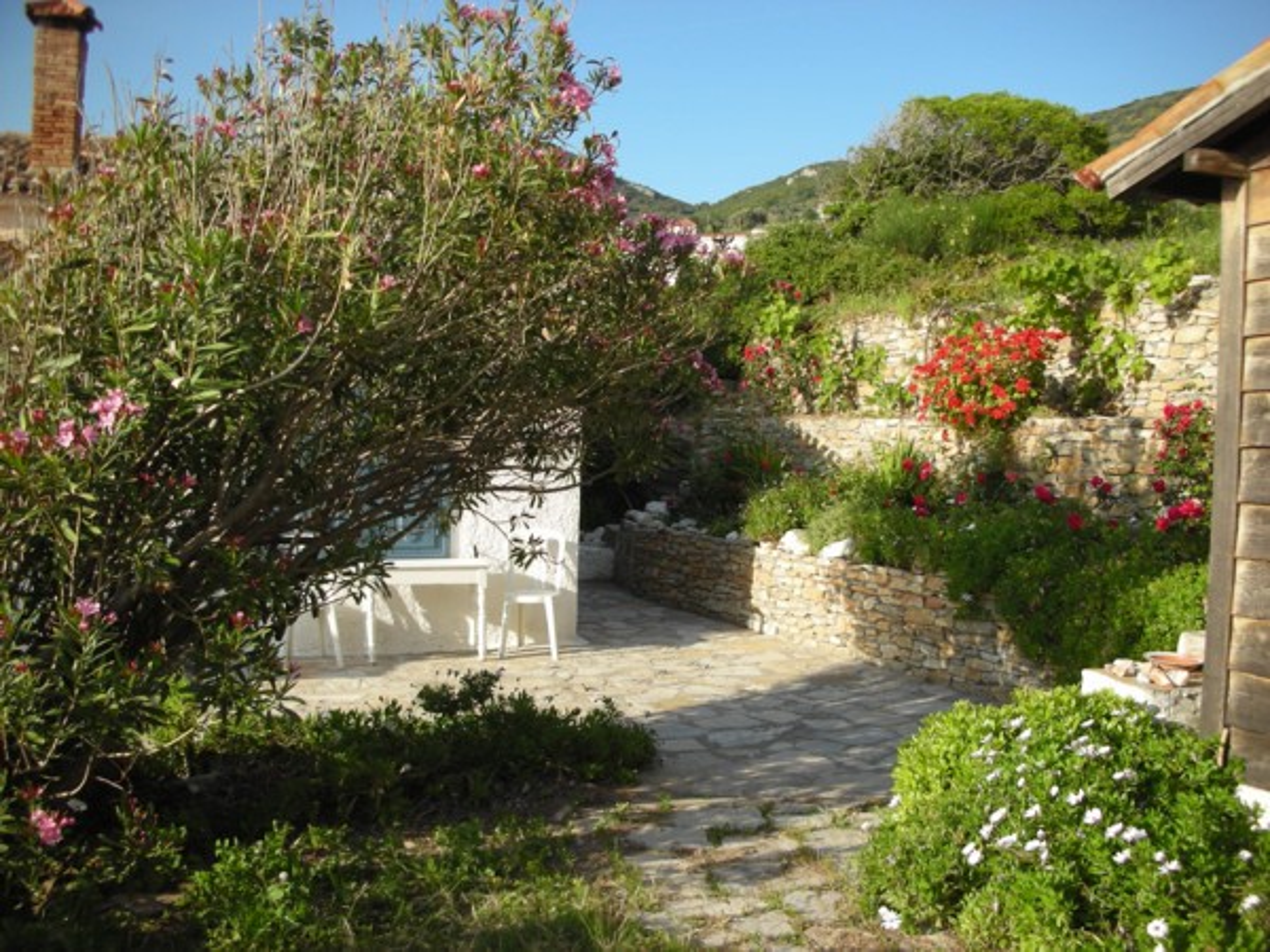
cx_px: 635
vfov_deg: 40.7
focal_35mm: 35
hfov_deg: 52.6
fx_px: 1284
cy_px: 476
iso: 50
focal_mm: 5.8
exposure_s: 1/342
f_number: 3
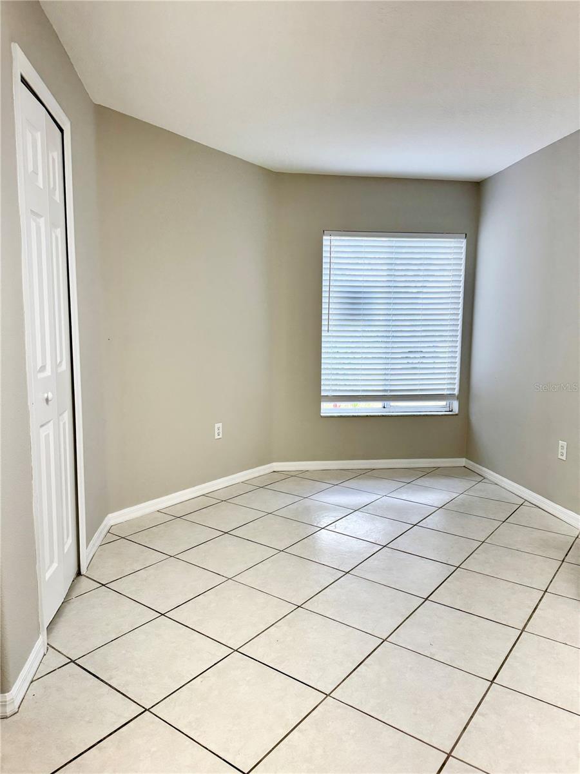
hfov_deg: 56.8
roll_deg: -1.0
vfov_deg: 71.6
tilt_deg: -6.6
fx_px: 536
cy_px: 387
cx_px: 290
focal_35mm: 24
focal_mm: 6.76
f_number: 1.78
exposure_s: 1/120
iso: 125
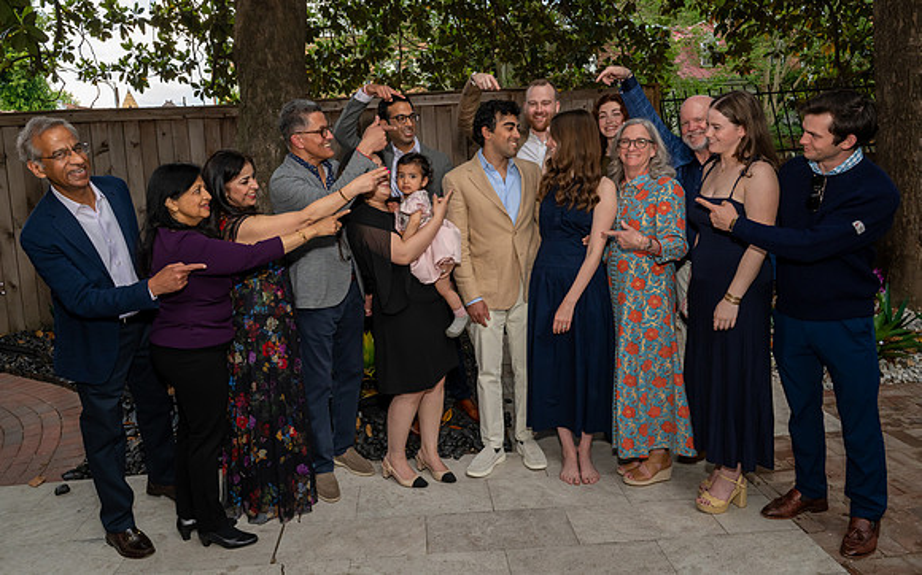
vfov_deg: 45.8
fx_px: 679
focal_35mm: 27
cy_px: 251
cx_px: 443
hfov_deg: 68.3
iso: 1000
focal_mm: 24.5
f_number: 9
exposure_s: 1/250
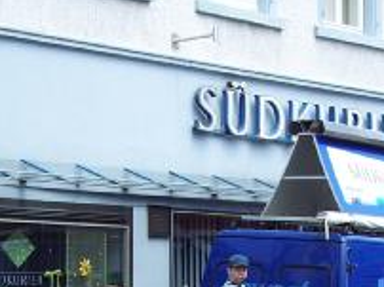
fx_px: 1429
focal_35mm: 129
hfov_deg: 15.3
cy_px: 347
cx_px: 228
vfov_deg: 11.2
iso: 100
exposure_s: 1/250
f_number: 4
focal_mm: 10.7
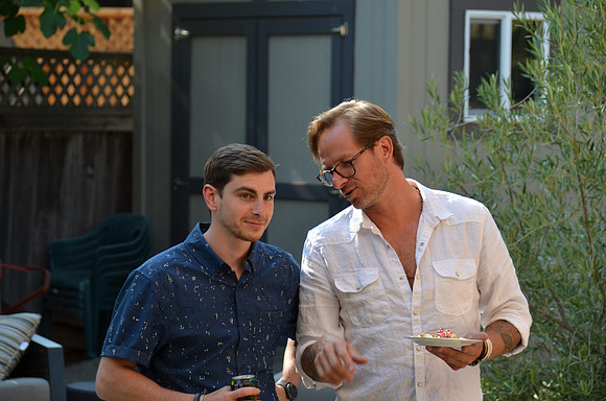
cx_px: 303
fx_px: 2822
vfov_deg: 8.1
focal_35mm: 168
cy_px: 200
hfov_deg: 12.3
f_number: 5.6
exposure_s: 1/125
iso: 200
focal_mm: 112
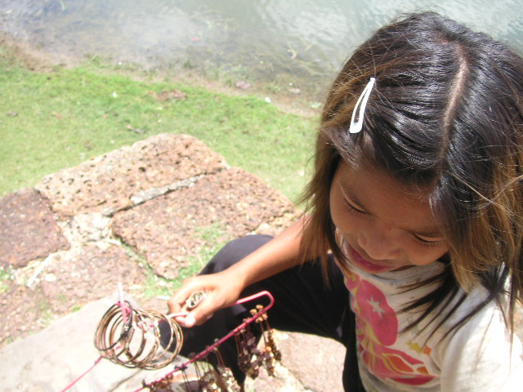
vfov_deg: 38.7
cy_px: 196
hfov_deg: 50.1
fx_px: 559
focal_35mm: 37
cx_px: 262
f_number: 2.8
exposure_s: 1/350
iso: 50
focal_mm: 6.1
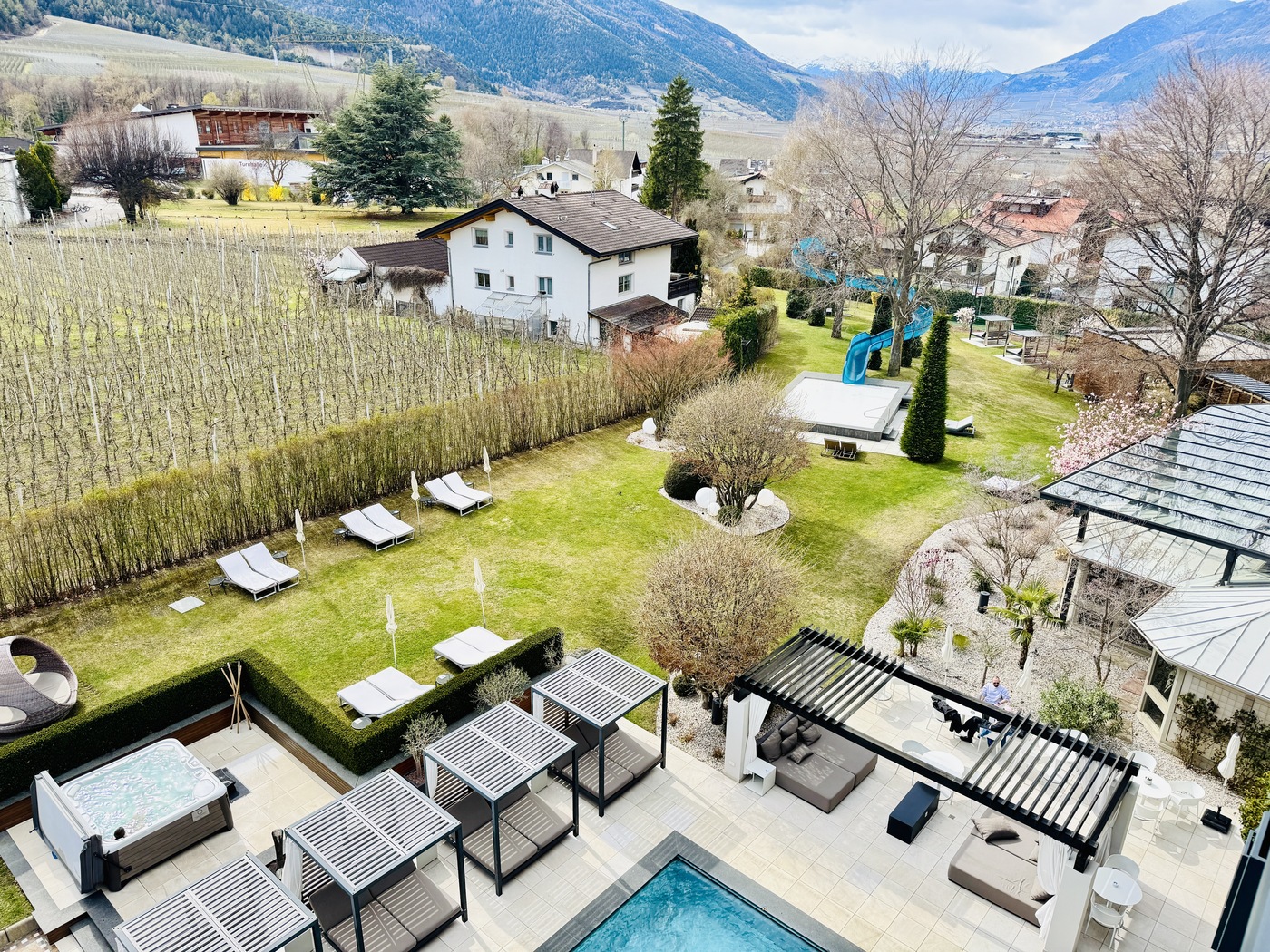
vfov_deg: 56.8
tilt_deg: -21.5
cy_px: 476
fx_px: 881
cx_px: 635
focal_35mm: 24
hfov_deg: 71.6
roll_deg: -1.1
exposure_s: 1/2252
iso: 80
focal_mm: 6.76
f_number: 1.78
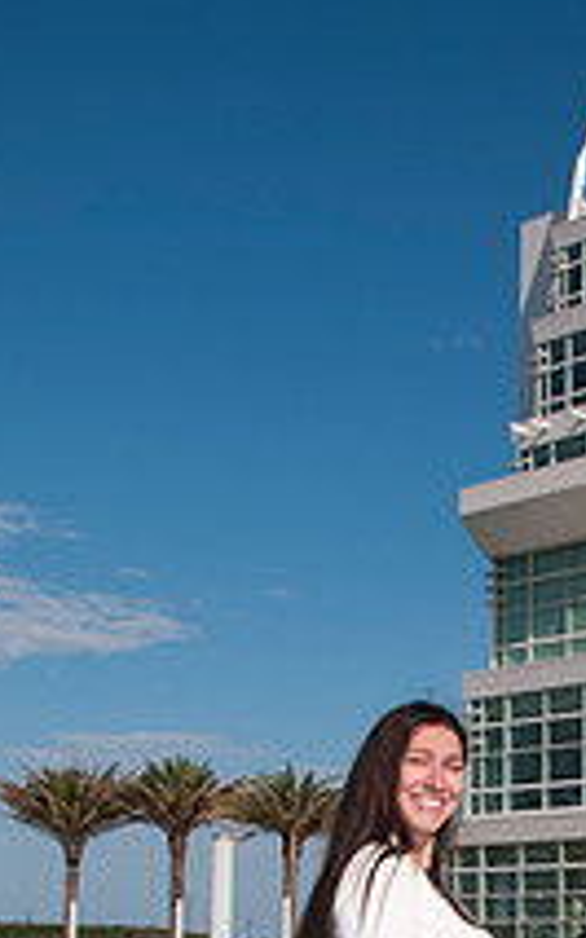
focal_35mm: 58
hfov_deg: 21.7
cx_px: 557
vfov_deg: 33.2
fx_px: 1483
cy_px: 850
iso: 100
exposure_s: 1/250
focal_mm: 18
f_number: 11
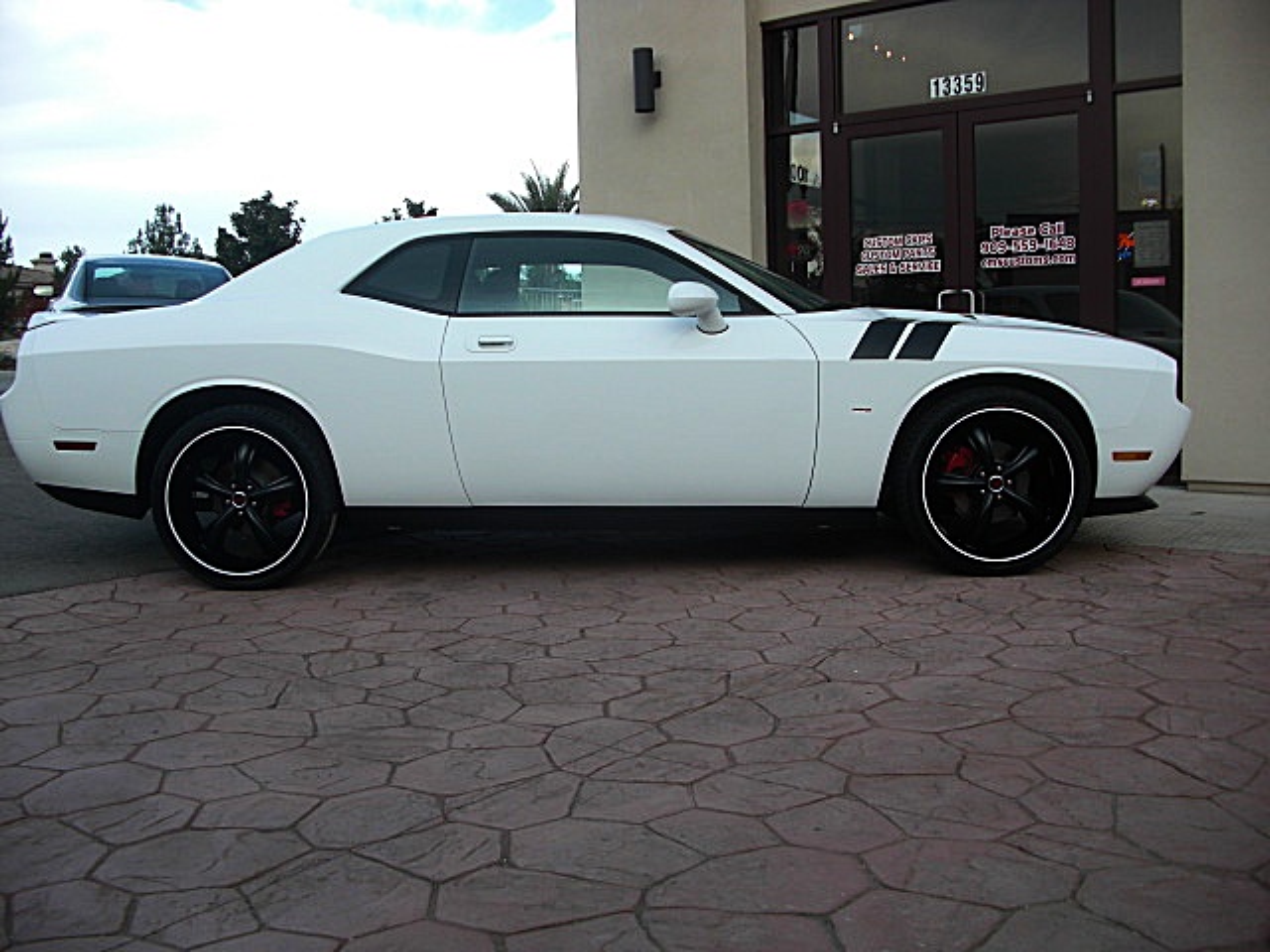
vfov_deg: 39.7
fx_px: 1321
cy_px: 476
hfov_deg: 51.4
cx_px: 635
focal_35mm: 36
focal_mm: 6.3
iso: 50
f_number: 2.8
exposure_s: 1/320
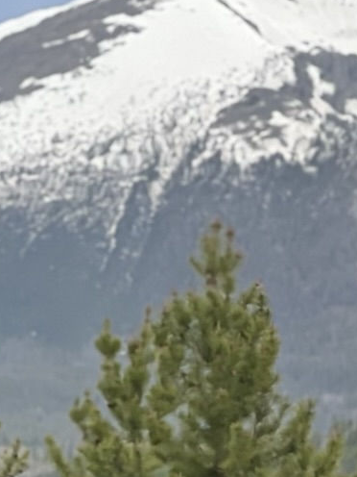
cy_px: 888
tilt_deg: -0.2
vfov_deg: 6.1
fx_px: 4373
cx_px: 55
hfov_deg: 4.7
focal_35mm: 318
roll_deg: +0.8
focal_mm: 9
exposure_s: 1/121
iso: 50
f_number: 2.8
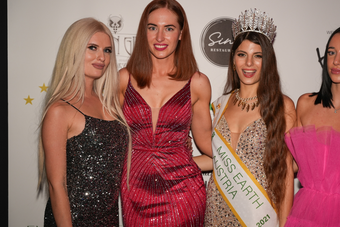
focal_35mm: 62
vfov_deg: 21.9
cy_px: 117
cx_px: 213
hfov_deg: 32.3
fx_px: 584
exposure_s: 1/60
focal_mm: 48.7
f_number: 2.8
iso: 400
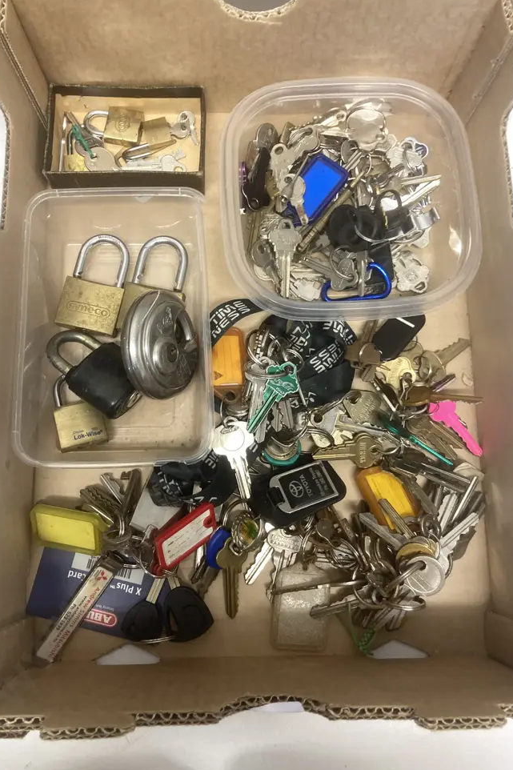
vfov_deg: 60.3
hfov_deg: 42.3
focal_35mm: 31
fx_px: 663
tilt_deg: -76.8
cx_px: 248
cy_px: 377
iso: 125
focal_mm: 3.99
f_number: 1.8
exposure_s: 1/50
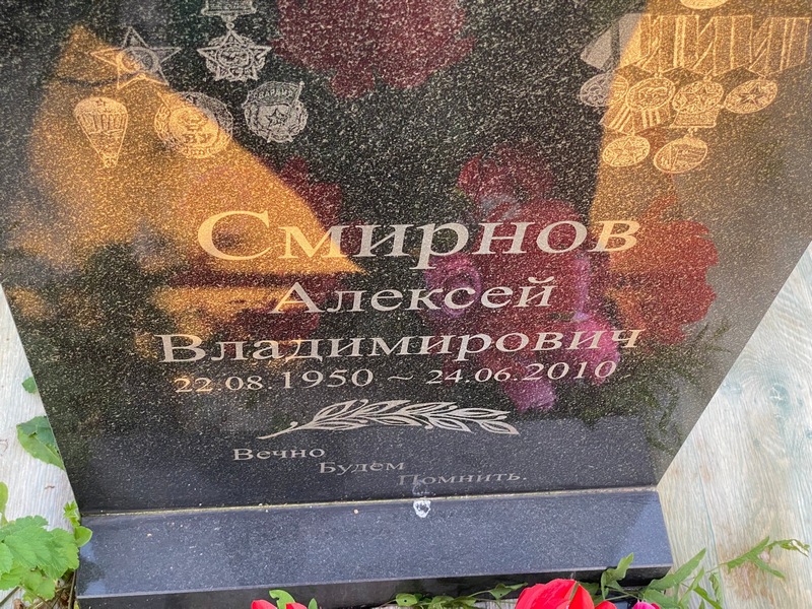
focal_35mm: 52
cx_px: 406
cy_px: 304
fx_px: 1220
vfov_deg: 28.0
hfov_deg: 36.8
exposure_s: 1/122
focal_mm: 6
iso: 80
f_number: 2
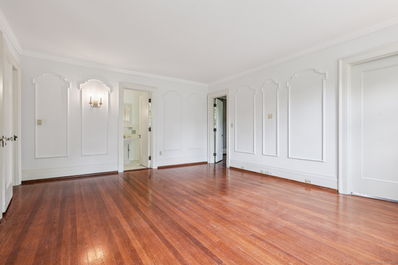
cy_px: 132
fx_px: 188
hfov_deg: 93.3
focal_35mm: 17
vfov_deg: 70.4
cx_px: 199
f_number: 11
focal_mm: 17
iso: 400
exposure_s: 1/10
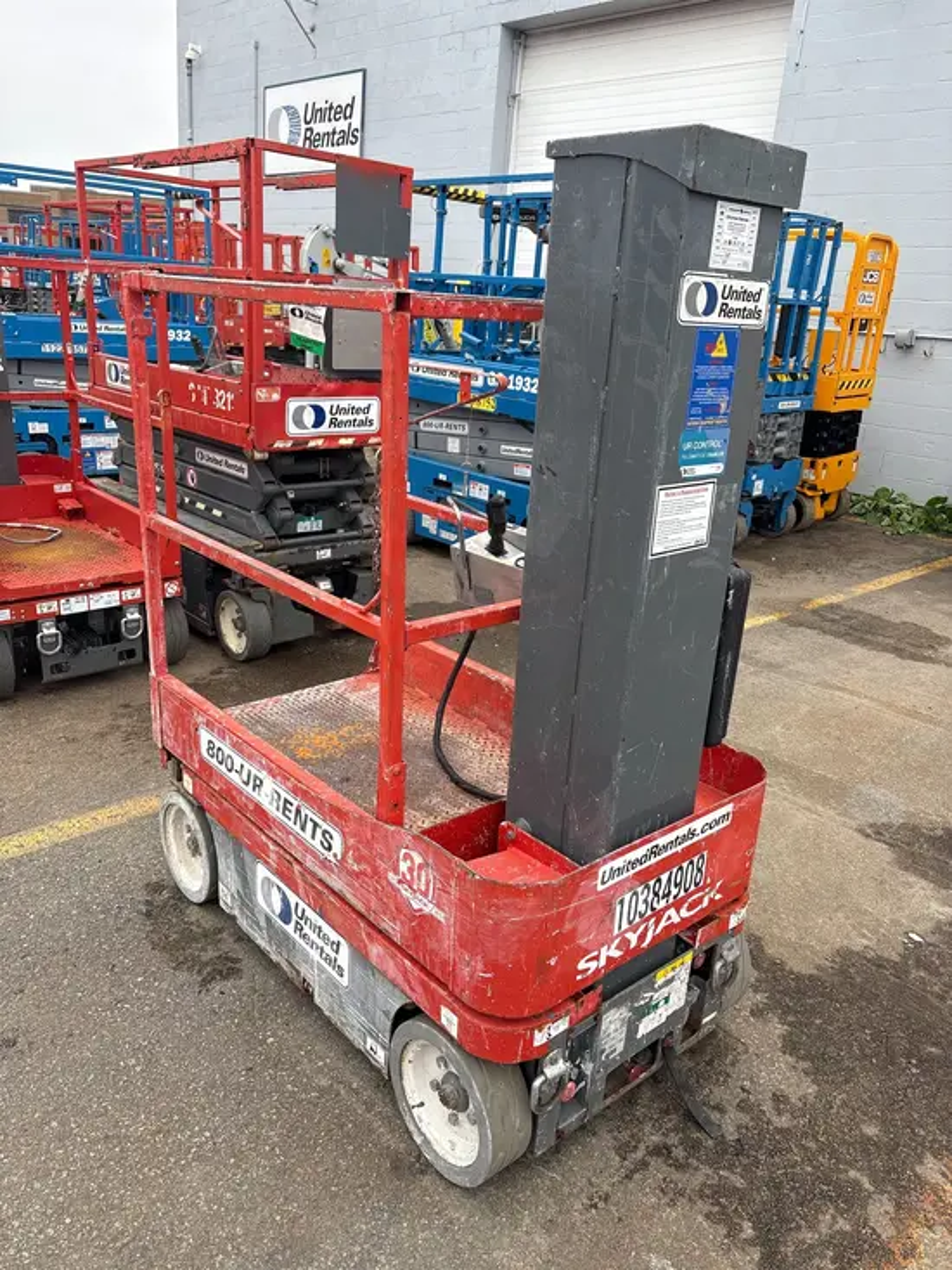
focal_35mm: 26
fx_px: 953
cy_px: 635
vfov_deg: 67.3
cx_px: 476
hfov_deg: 53.1
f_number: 1.6
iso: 50
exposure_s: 1/566
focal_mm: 5.96
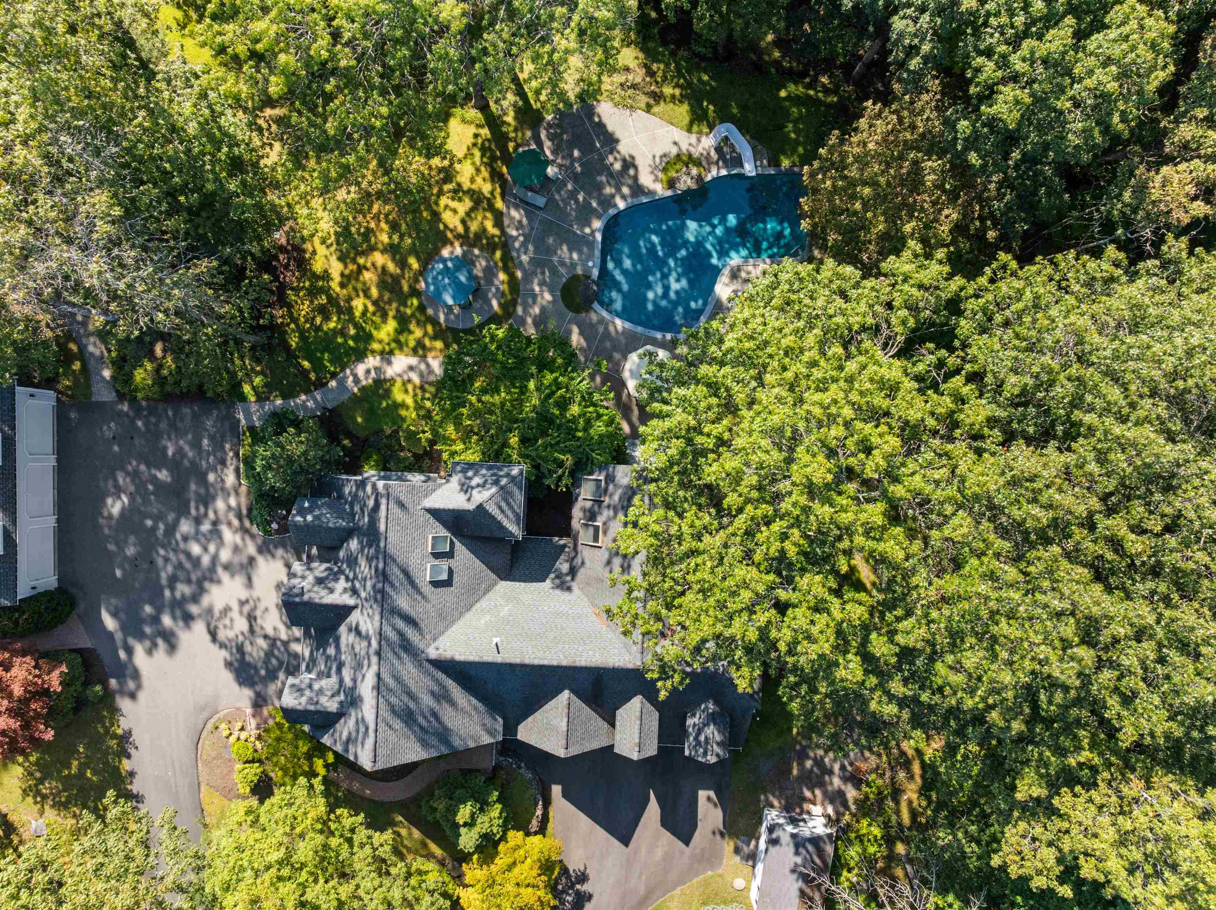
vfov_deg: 56.8
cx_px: 608
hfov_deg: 71.6
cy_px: 455
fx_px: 843
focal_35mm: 24
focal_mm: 12.29
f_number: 8
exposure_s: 1/40
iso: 400
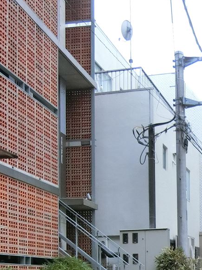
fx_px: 405
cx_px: 215
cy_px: 270
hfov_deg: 26.1
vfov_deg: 33.6
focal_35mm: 52
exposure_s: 1/1000
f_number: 2.7
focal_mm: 4.06
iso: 500
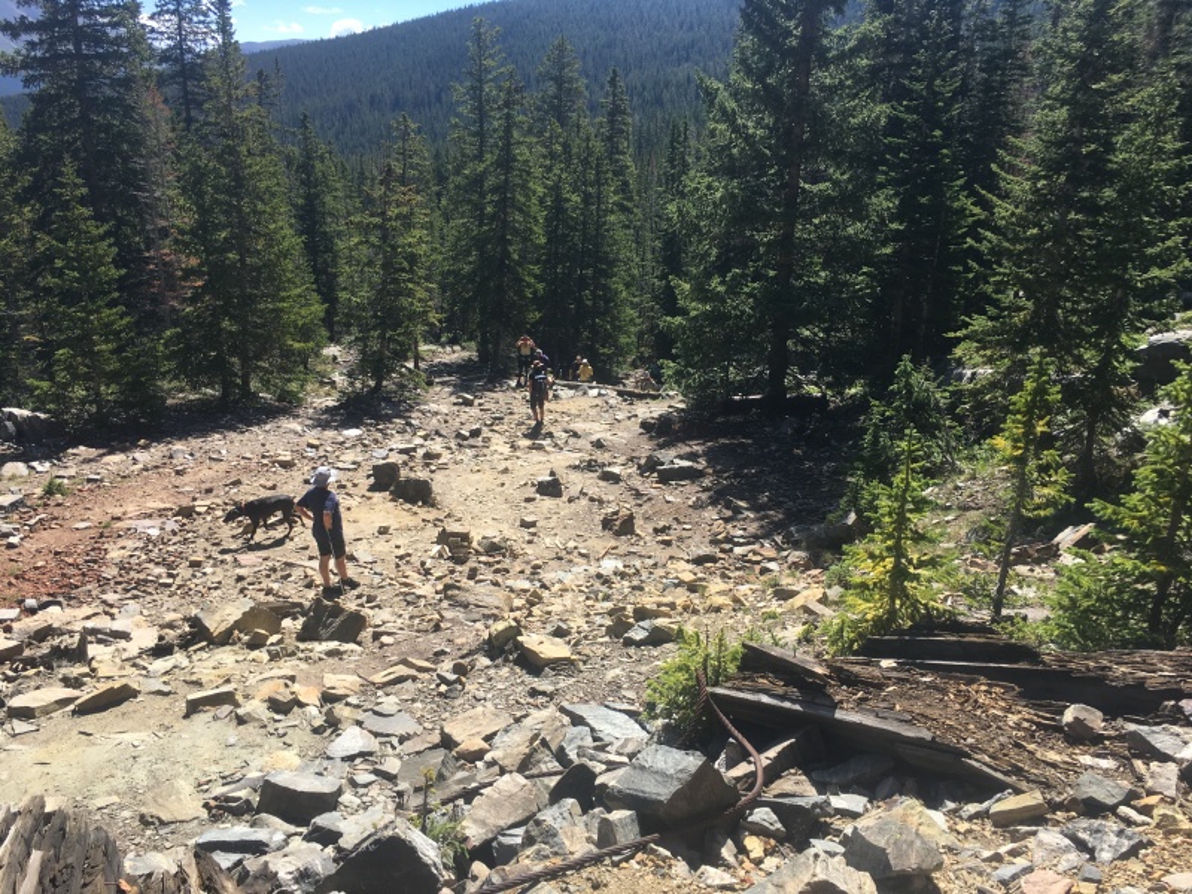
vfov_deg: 48.2
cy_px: 447
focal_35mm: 29
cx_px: 596
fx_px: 999
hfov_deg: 61.7
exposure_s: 1/986
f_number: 2.2
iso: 25
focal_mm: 4.15
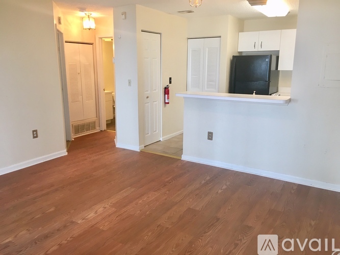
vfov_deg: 48.2
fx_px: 285
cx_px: 170
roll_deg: -0.2
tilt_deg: -11.5
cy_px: 128
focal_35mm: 29
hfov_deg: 61.7
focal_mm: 4.15
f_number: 2.2
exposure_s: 1/30
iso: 64
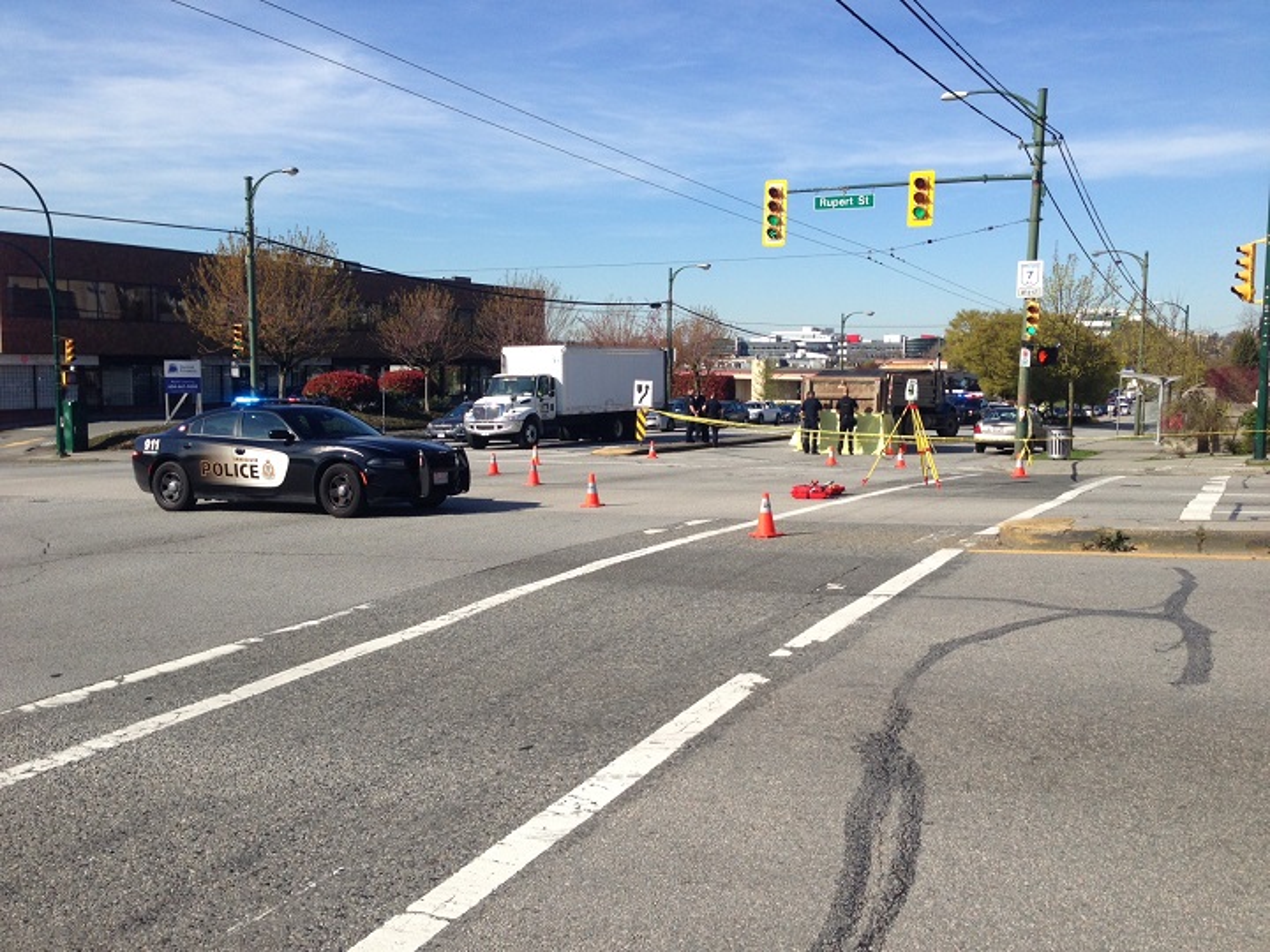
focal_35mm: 33
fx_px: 1211
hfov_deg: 55.4
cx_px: 635
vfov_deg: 42.9
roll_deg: -1.0
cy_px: 476
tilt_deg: -4.6
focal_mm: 4.12
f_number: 2.4
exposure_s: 1/1595
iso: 50
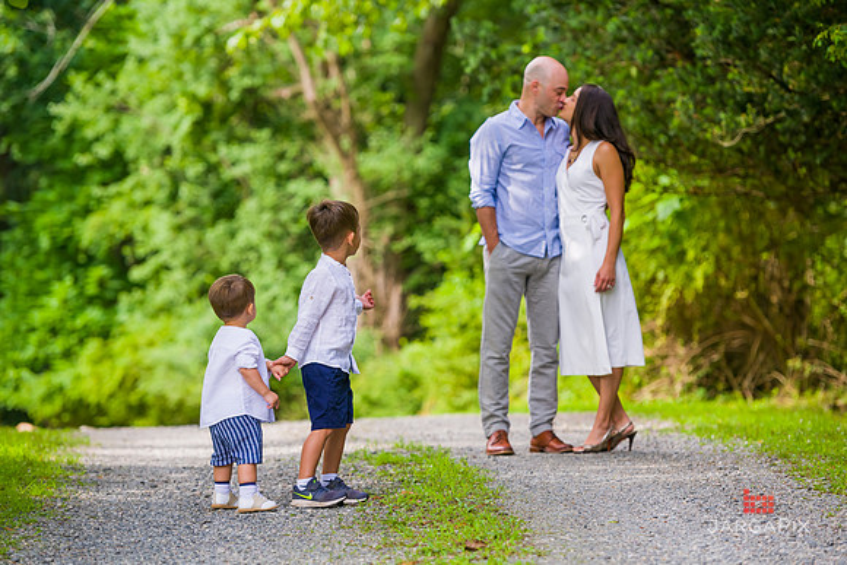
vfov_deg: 9.8
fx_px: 3295
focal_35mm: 140
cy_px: 282
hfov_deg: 14.7
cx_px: 424
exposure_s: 1/640
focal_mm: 140
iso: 200
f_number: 4
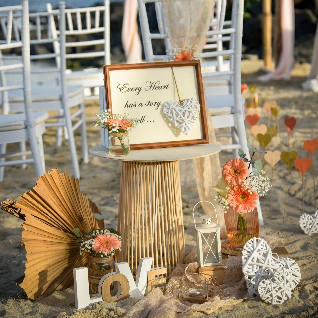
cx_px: 157
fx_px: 831
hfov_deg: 21.7
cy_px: 88
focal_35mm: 80
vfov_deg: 21.5
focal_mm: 62
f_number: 4
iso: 400
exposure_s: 1/2500
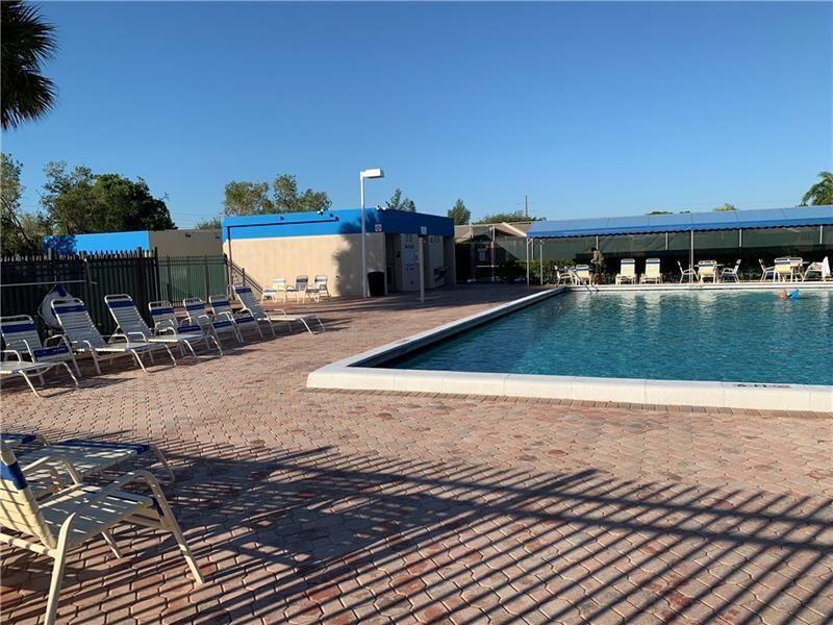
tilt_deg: -4.4
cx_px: 416
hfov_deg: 67.3
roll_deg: +2.3
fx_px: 626
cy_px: 312
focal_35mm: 26
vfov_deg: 53.1
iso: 25
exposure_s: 1/2994
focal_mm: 4.25
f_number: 1.8
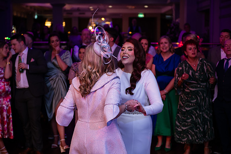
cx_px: 116
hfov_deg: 30.5
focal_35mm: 66
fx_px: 424
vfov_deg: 20.6
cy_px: 77
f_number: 3.5
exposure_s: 1/160
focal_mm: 66
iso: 500
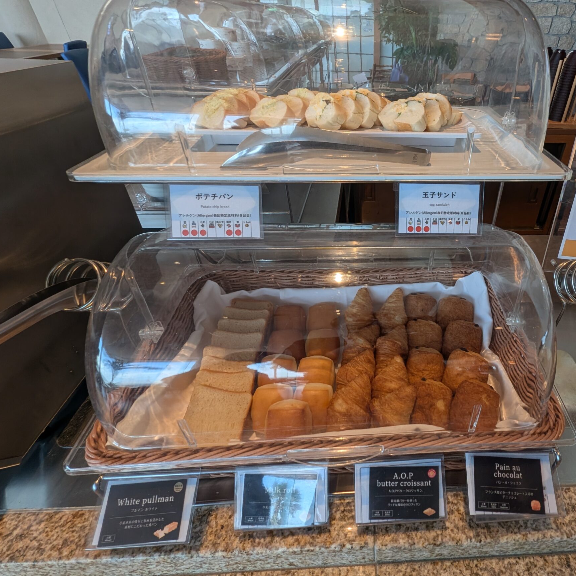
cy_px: 262
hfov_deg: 80.8
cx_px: 390
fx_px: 320
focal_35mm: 17
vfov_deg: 83.8
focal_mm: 1.95
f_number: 2.2
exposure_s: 1/116
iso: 68
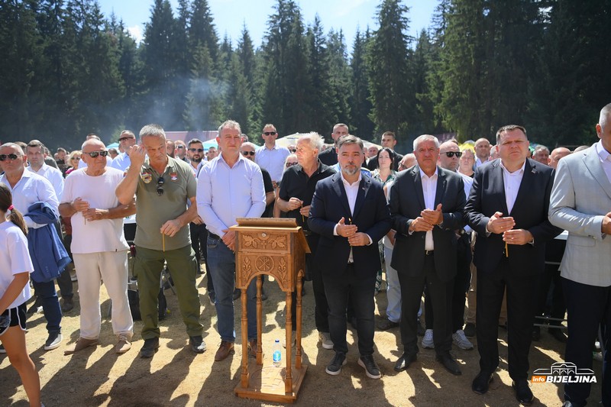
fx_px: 407
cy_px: 204
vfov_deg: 53.1
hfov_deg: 73.8
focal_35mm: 24
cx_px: 306
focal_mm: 24
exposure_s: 1/2500
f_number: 2.8
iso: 250
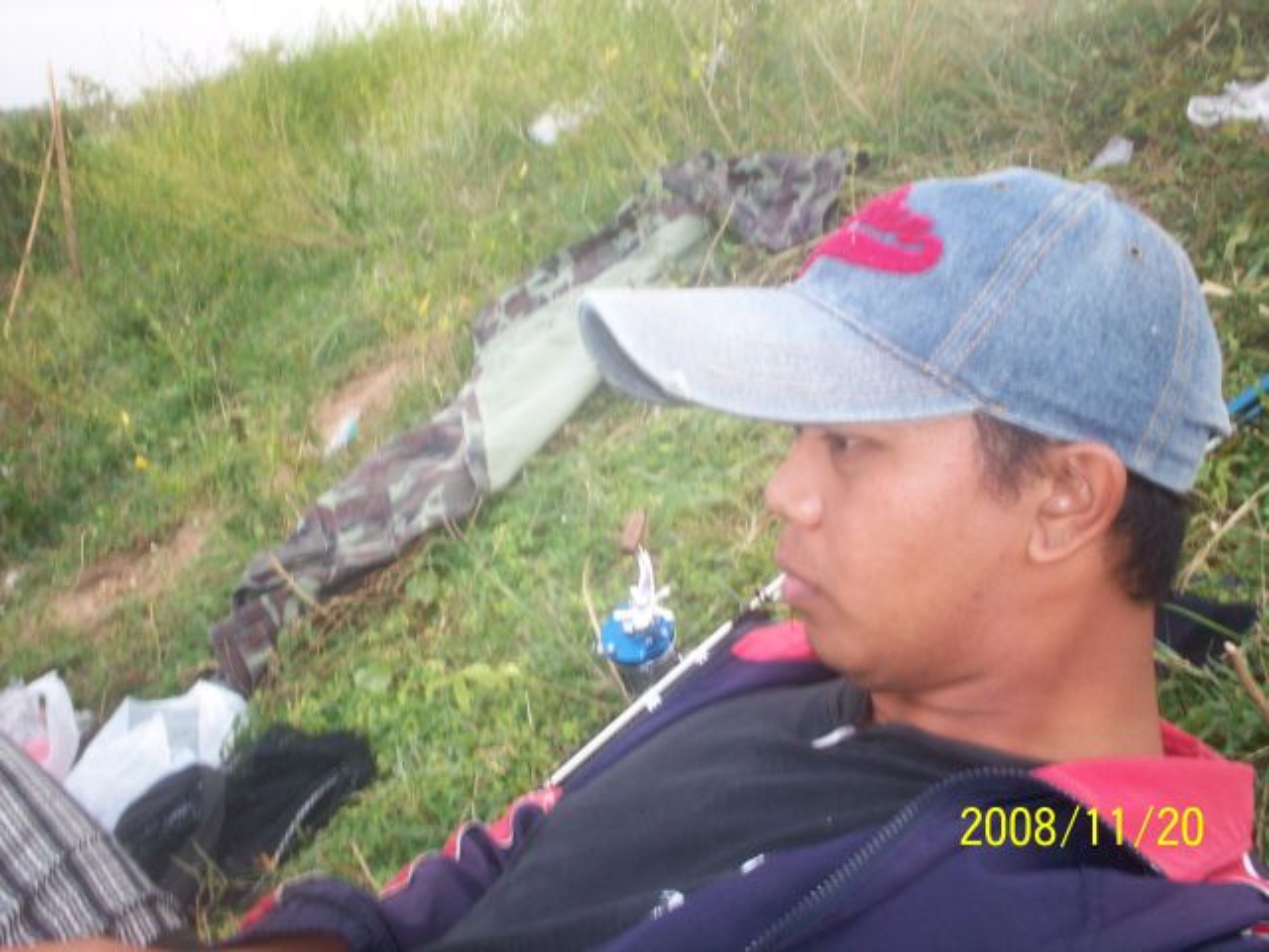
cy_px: 476
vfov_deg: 39.7
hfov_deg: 51.4
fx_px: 1320
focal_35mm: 36
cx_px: 634
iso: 140
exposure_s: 1/61.7
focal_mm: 6
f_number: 4.5
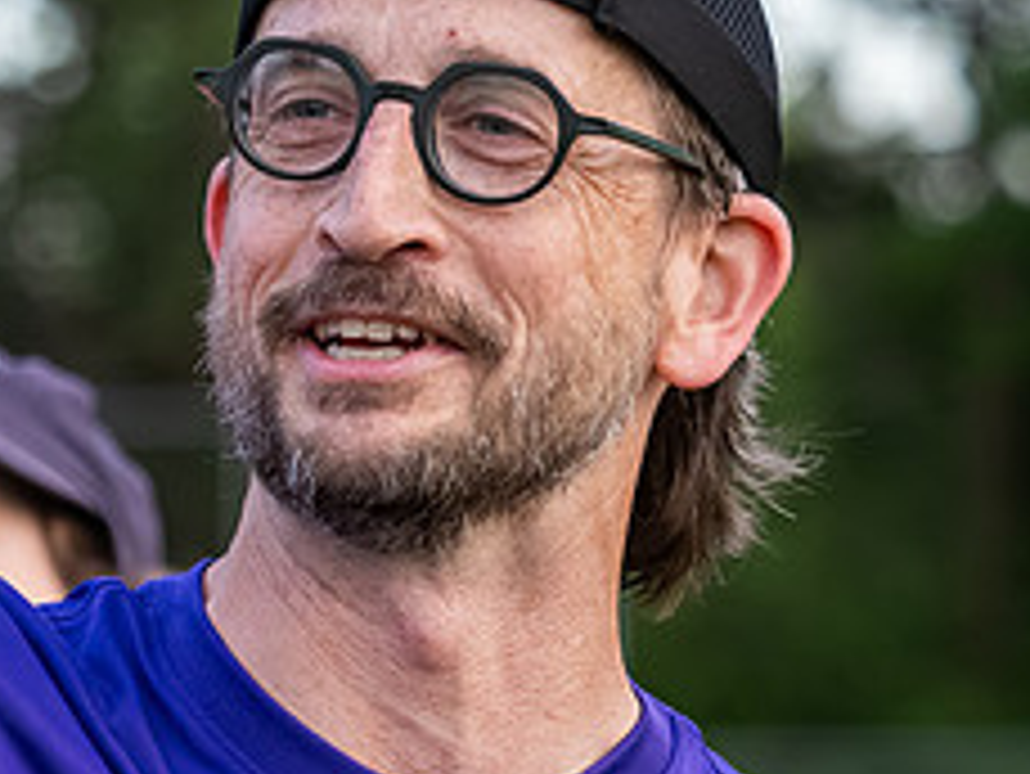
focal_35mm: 339
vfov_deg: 4.4
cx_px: 126
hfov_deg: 5.8
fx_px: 10092
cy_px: 326
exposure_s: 1/640
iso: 2000
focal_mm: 67
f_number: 2.8
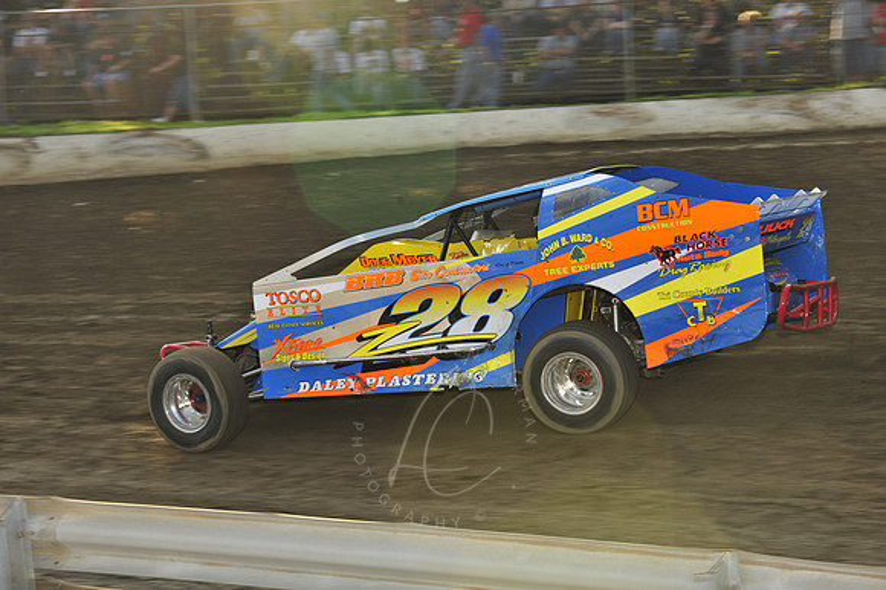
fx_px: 2755
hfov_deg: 18.3
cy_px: 295
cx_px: 443
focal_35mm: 112
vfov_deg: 12.2
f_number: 9
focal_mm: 112
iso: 400
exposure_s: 1/320
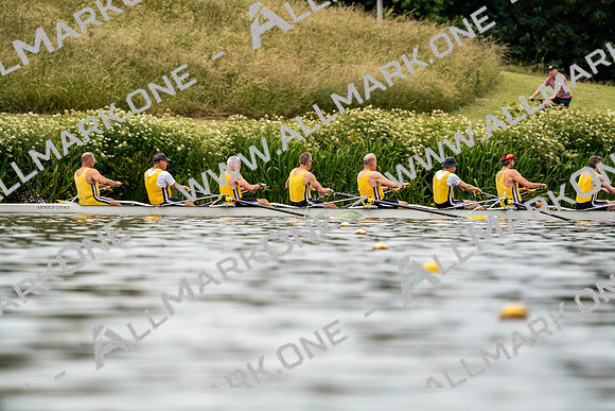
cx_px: 308
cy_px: 206
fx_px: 8167
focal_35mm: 478
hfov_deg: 4.3
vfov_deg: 2.9
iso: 400
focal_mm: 478
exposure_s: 1/2000
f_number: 6.3
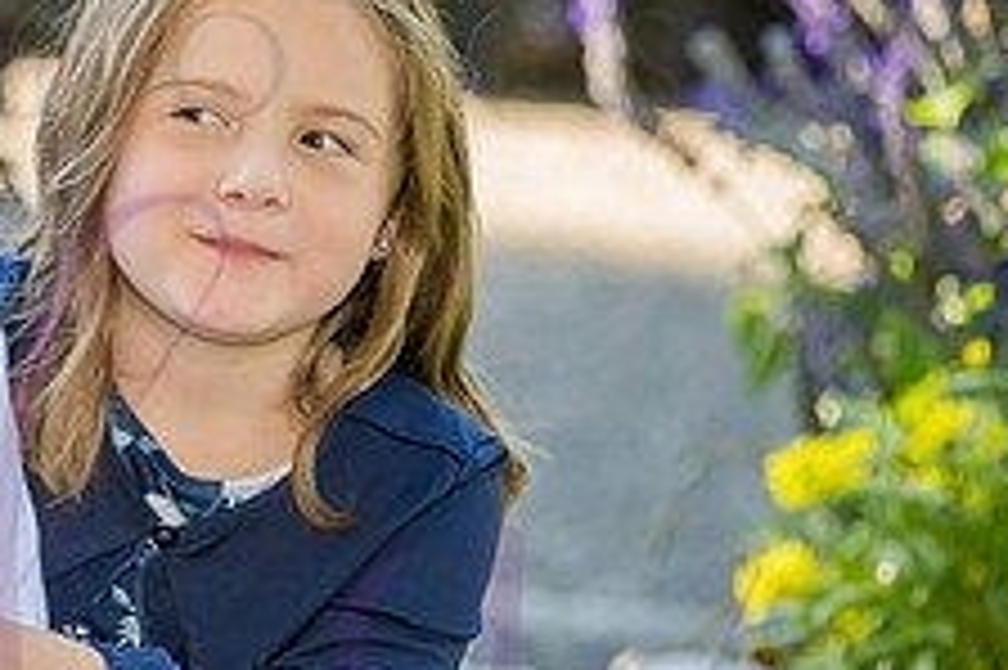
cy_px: 286
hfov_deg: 6.3
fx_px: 9065
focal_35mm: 324
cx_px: -140
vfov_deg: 4.2
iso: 800
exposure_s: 1/640
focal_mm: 125
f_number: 4
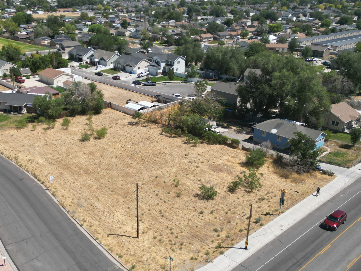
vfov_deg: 39.6
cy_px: 147
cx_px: 142
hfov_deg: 51.0
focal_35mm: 36
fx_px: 375
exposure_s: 1/3200
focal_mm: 6.72
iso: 120
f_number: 1.7
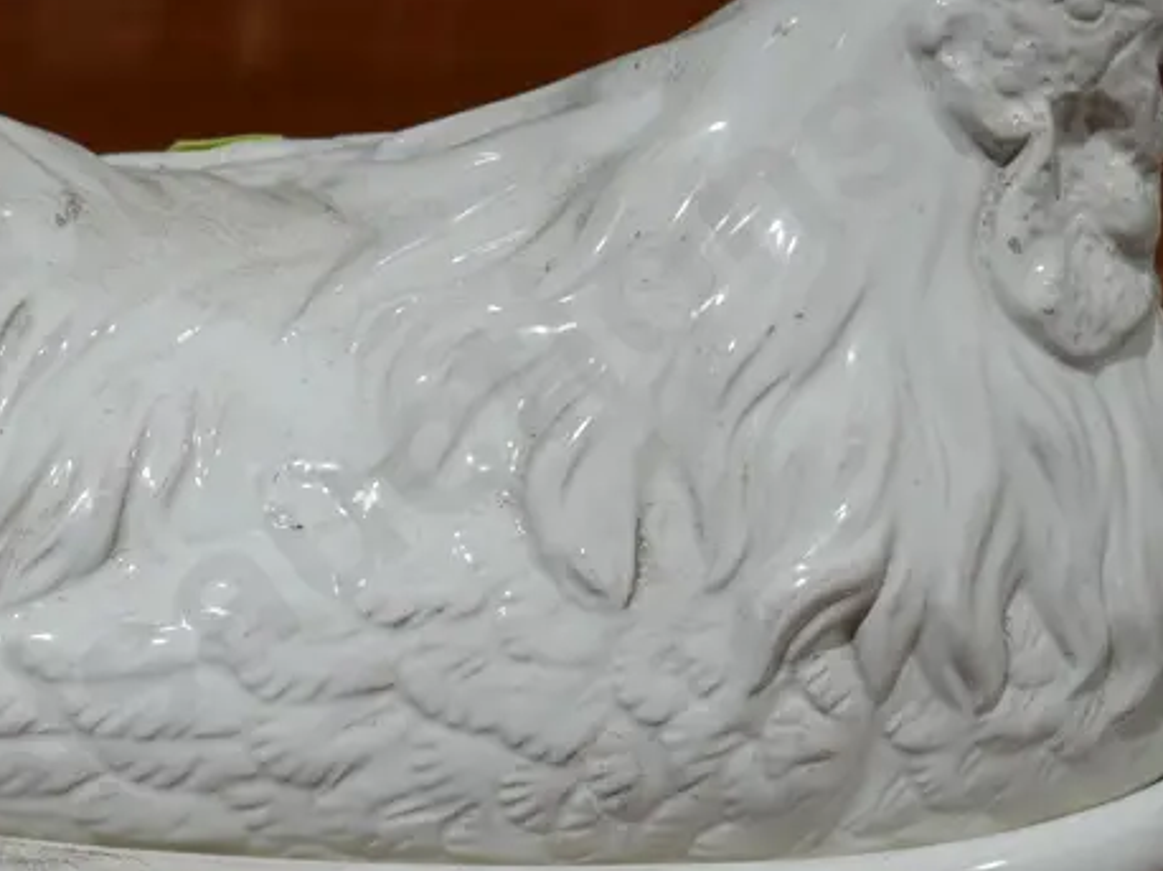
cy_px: 518
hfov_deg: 20.8
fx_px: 3156
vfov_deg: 15.7
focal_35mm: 94
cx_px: 353
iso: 200
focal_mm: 21
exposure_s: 1/80
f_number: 4.6
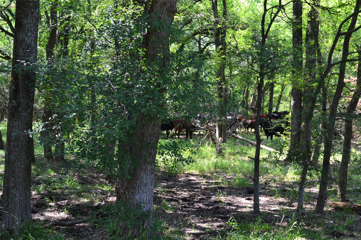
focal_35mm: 51
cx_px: 180
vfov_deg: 26.5
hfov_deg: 38.9
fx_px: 511
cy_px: 120
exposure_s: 1/50
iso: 400
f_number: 8
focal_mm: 34
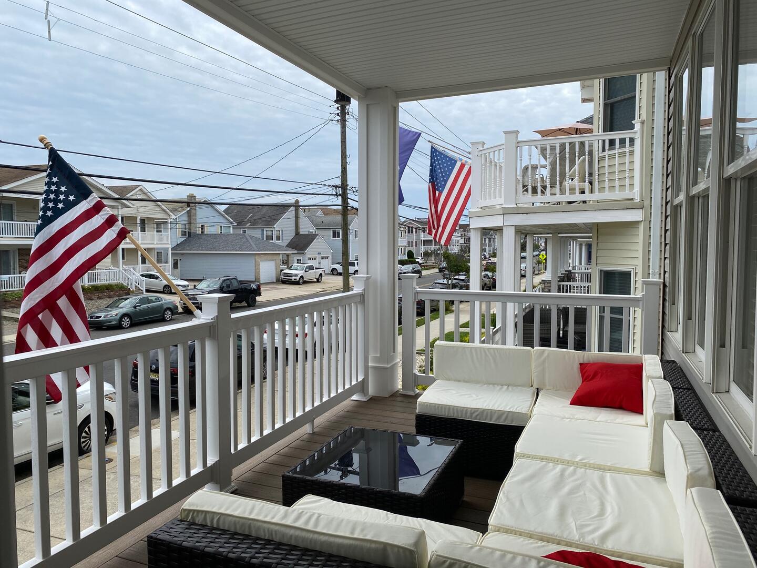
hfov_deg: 67.3
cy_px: 284
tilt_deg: -2.9
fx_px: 569
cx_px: 378
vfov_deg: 53.1
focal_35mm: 26
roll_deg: +1.0
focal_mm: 4.25
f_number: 1.8
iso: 32
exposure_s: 1/2513
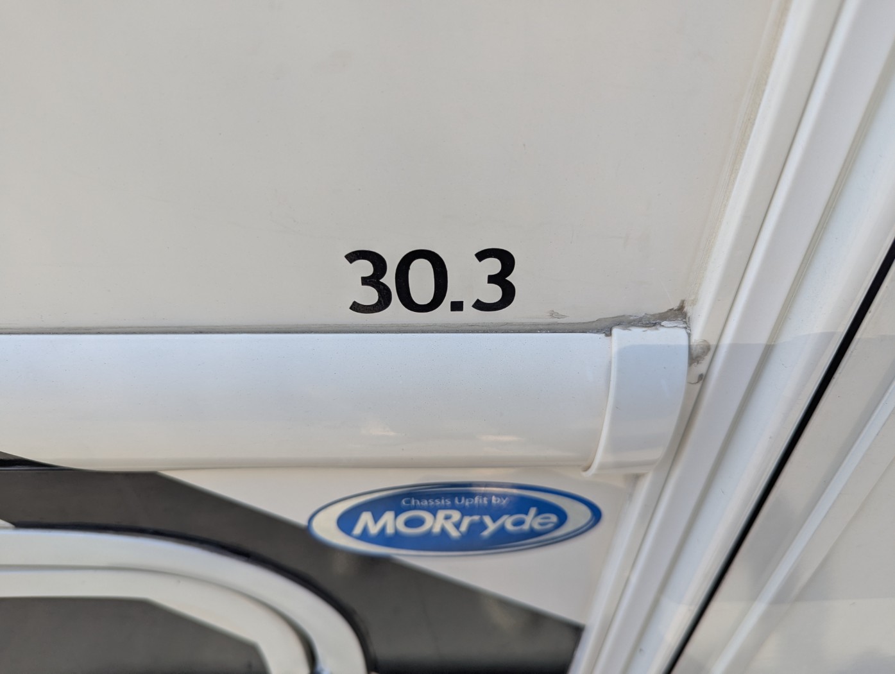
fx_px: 621
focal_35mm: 24
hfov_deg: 71.5
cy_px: 337
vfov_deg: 56.9
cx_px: 448
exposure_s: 1/366
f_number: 1.85
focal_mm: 6.81
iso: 63
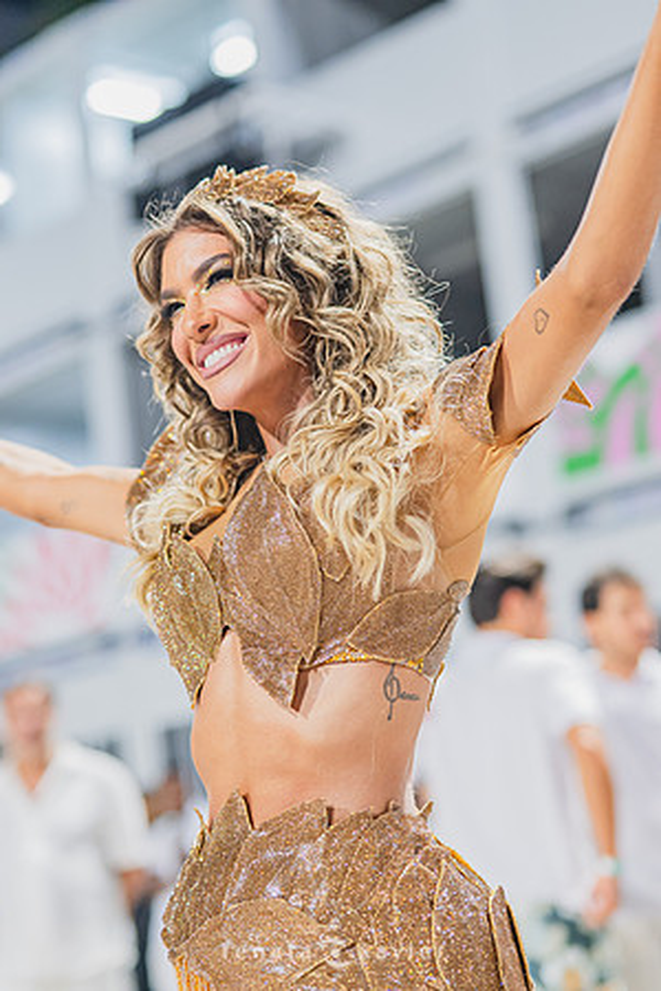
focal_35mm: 75
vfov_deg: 27.0
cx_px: 330
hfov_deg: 18.2
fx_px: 2065
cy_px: 496
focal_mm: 50
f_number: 1.6
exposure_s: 1/1000
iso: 1600
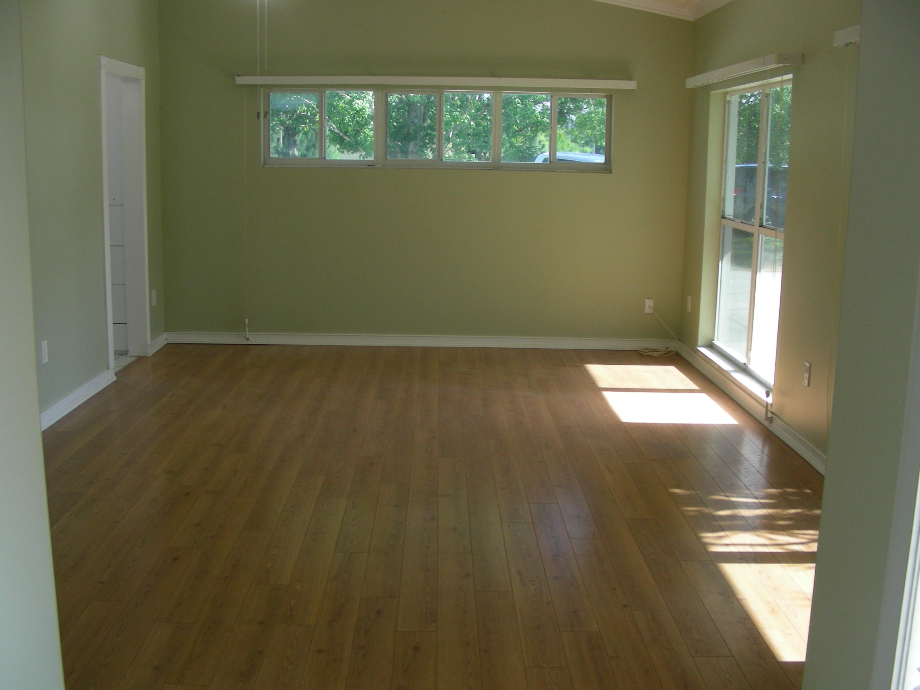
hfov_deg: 49.0
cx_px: 460
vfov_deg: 37.7
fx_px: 1010
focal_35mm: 38
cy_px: 345
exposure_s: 1/31.5
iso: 50
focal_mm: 6.3
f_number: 3.5
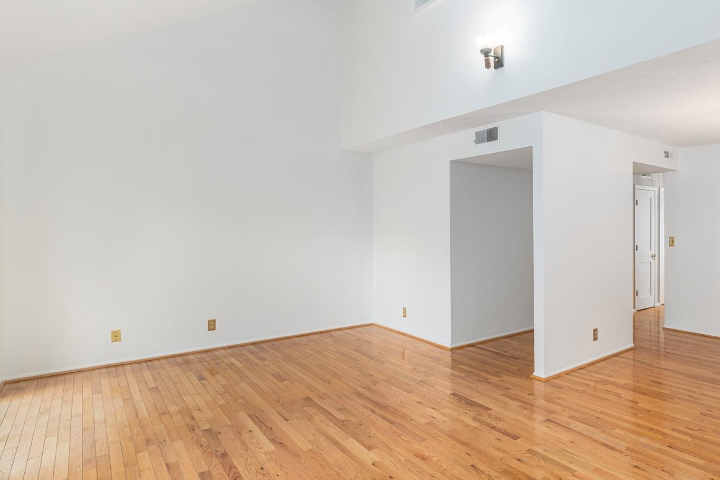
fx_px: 420
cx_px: 497
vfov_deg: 59.4
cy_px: 227
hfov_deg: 77.8
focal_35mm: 21
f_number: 7.1
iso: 320
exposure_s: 1/125
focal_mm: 14
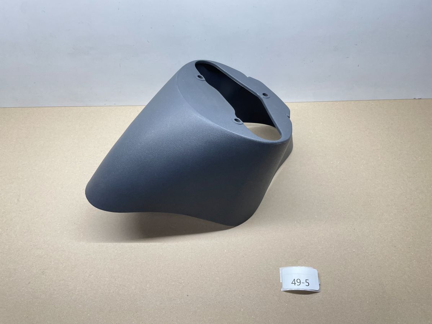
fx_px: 324
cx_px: 216
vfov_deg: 53.1
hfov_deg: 67.3
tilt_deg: -51.7
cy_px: 162
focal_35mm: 26
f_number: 1.6
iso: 80
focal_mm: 4.2
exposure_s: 1/100
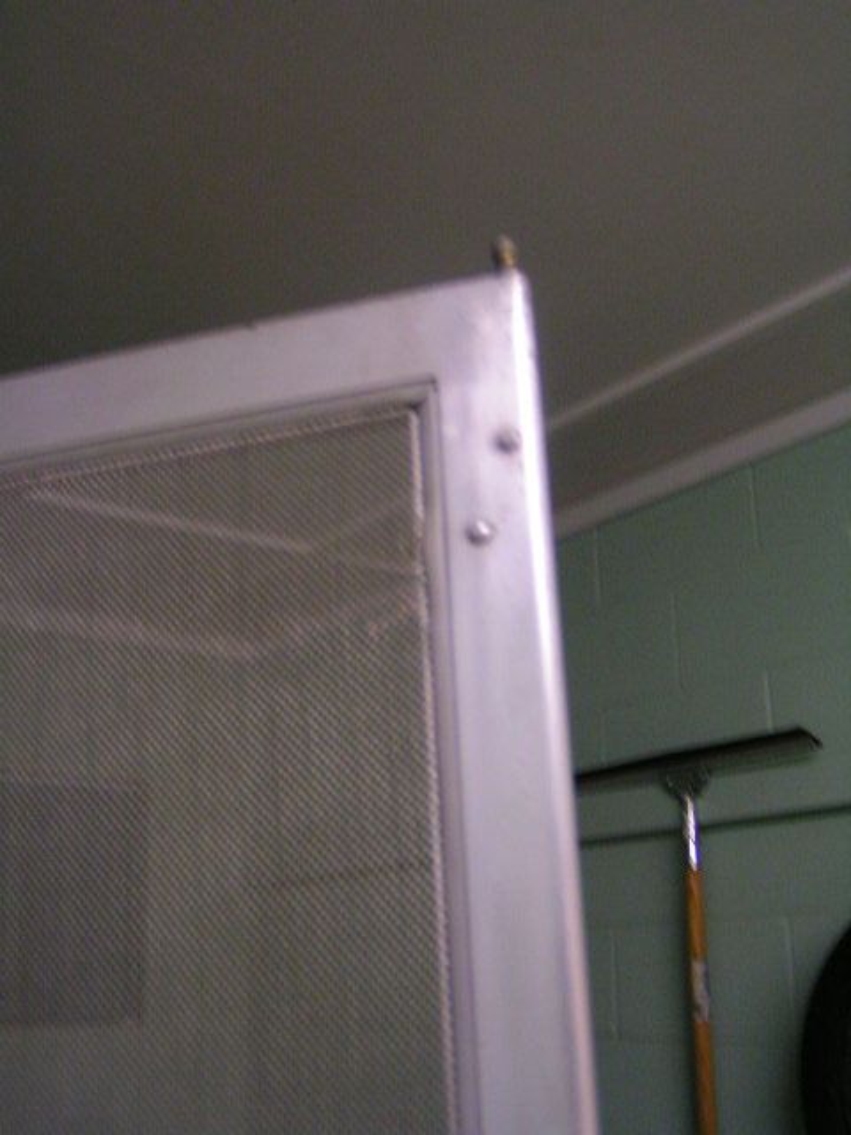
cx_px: 426
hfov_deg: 37.7
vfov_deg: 49.0
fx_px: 1246
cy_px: 568
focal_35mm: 38
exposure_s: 1/20
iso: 200
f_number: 2.8
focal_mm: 5.8
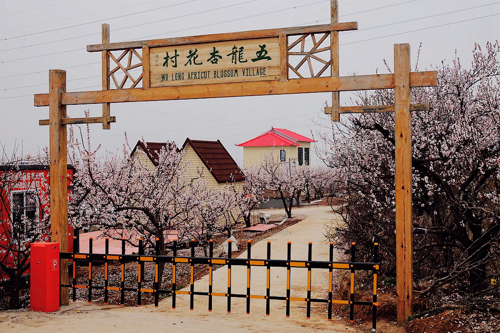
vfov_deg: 31.2
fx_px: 597
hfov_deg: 45.4
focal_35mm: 43
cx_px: 250
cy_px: 166
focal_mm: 15.73
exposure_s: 1/100
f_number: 8
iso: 200
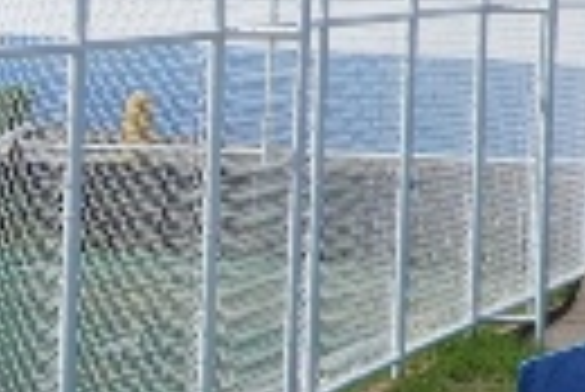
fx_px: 3839
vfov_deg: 5.8
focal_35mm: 236
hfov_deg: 7.8
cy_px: 309
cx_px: -1022
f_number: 6.3
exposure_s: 1/1600
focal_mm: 20
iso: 250
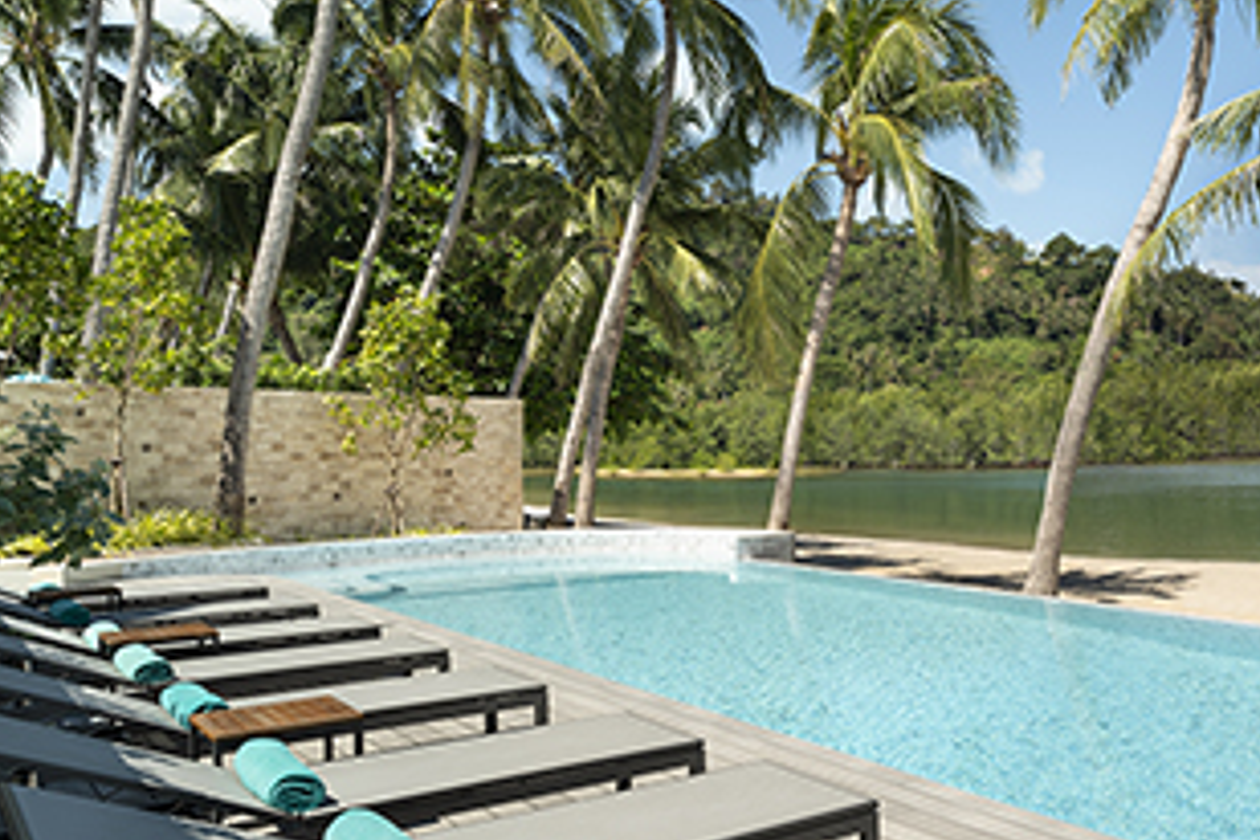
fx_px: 1190
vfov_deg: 38.9
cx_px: 1015
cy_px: 438
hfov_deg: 52.1
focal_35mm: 34
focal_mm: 21
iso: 50
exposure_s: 1/25
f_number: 14
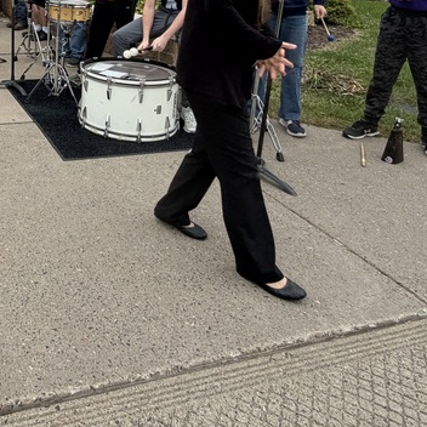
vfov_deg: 41.0
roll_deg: +1.0
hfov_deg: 40.8
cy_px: 13
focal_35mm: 36
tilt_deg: -5.6
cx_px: 10
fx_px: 502
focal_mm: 2.22
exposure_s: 1/121
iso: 125
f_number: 2.2
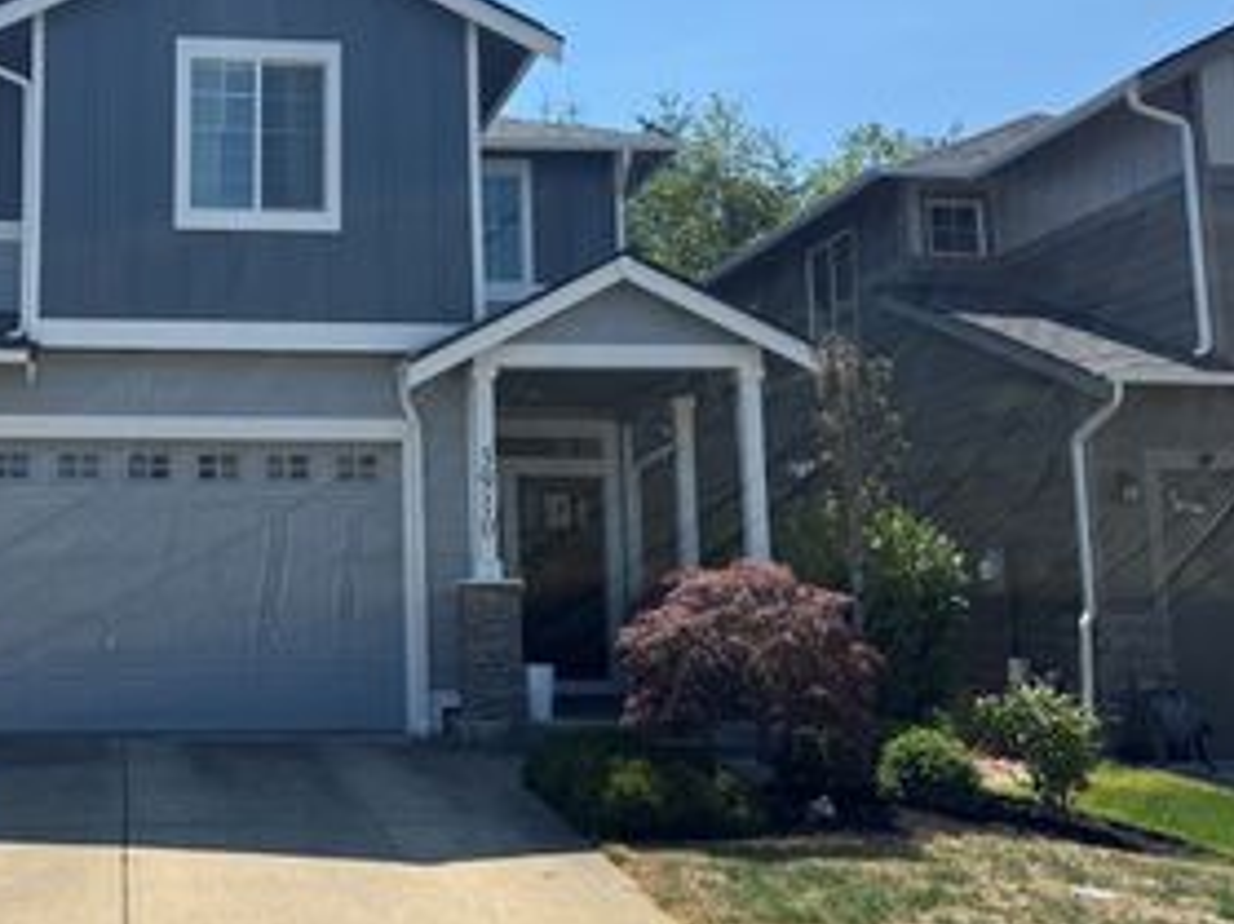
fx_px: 1532
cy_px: 387
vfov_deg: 33.5
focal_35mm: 43
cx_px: 270
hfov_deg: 42.2
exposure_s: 1/4950
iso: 80
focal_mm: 6.76
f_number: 1.78
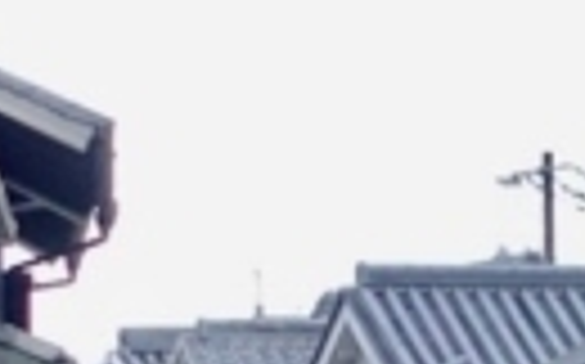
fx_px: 8984
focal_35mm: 564
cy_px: 766
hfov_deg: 3.7
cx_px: 639
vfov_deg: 2.3
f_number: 2.8
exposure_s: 1/40
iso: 800
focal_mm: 25.7
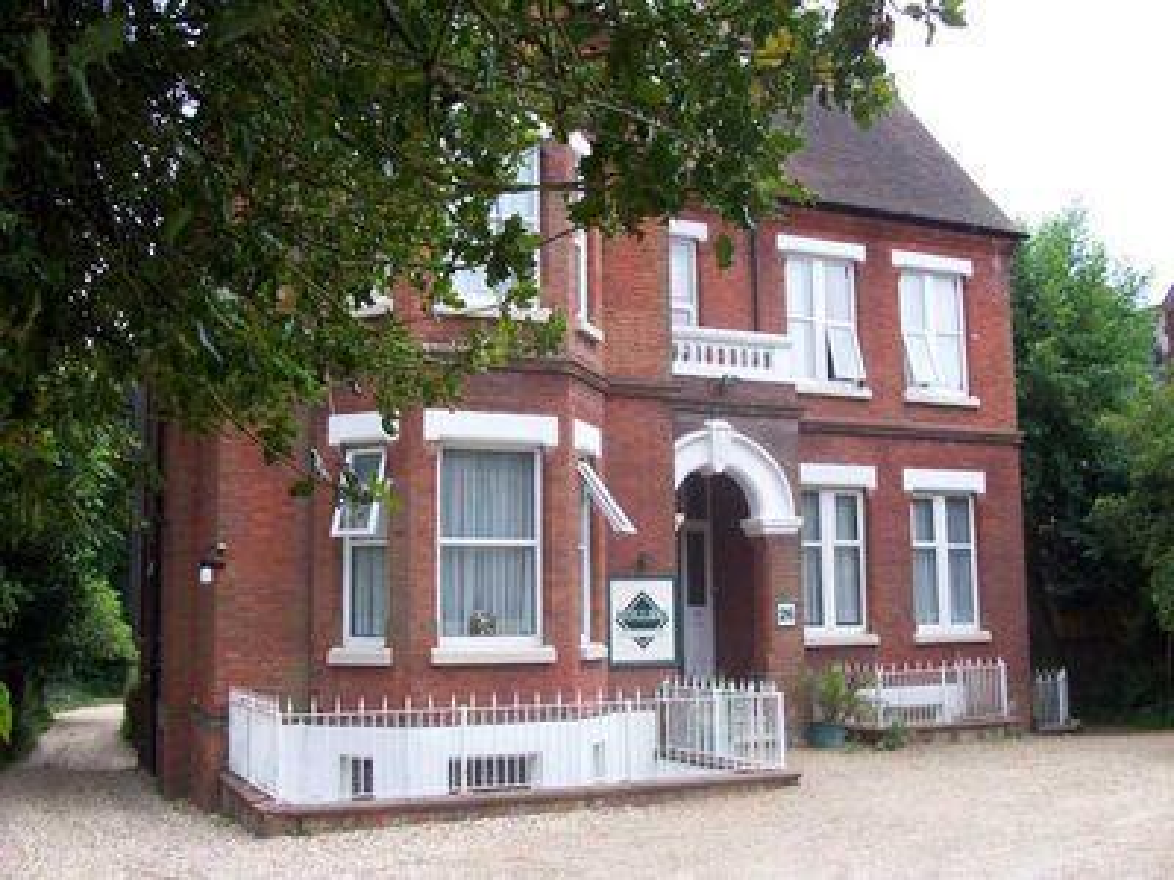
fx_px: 1187
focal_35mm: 35
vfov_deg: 40.7
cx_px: 587
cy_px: 440
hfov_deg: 52.6
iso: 80
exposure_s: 1/350
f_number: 2.8
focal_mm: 6
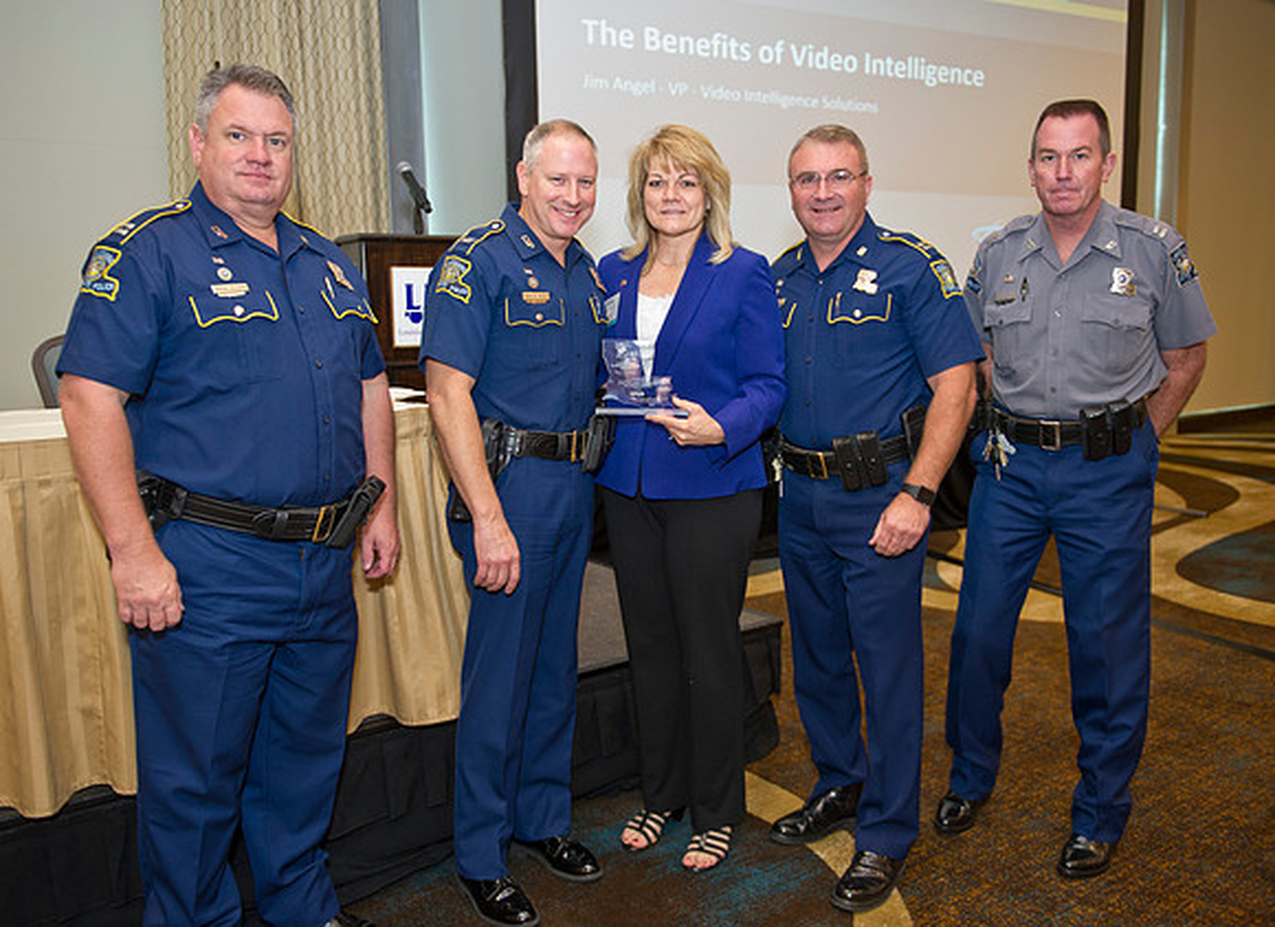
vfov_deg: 45.6
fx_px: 1104
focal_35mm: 30
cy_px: 455
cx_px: 632
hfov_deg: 60.0
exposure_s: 1/125
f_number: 2.8
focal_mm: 28
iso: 1600
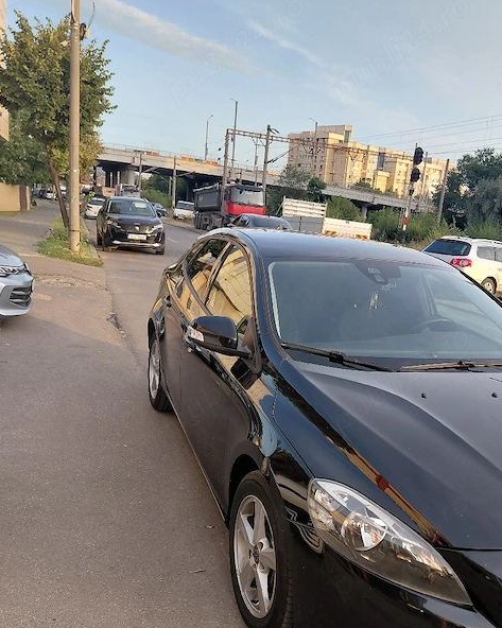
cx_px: 278
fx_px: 613
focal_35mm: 33
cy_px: 405
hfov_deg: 44.4
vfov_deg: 53.4
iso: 50
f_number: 1.8
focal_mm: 4.69
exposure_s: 1/286
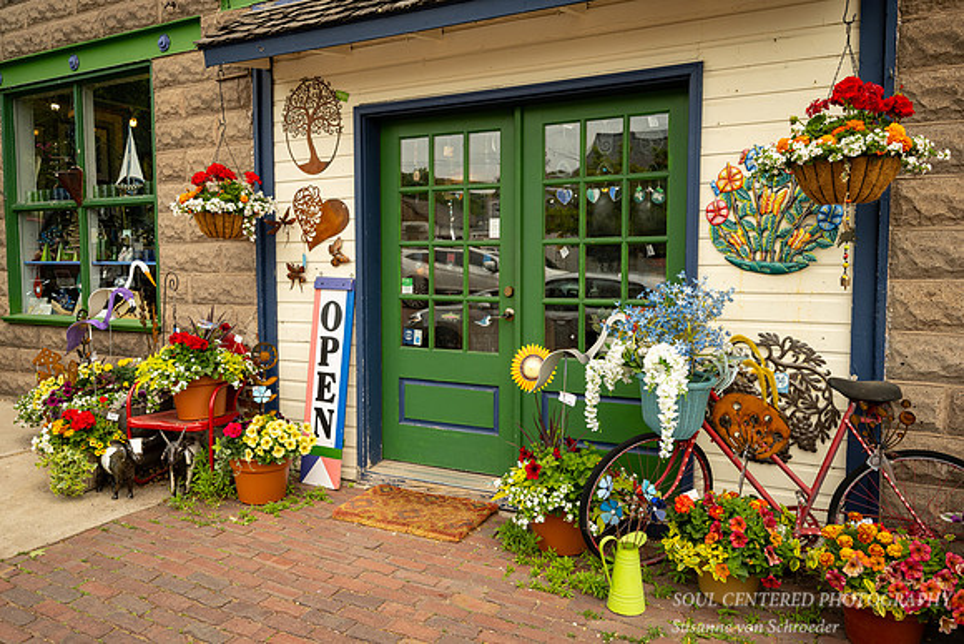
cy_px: 317
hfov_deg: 71.0
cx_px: 470
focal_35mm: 25
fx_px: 676
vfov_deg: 50.9
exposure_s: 1/200
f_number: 8
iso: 400
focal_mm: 24.5
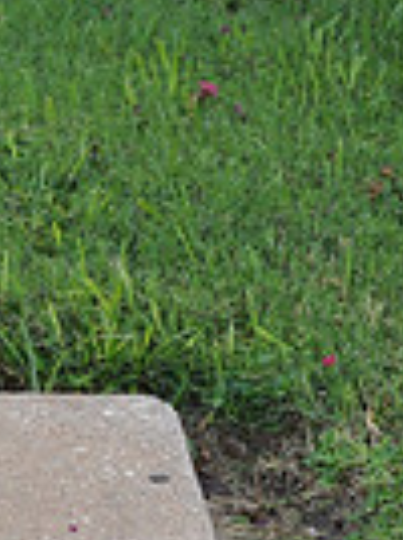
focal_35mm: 200
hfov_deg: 7.1
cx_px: -423
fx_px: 3114
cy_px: 377
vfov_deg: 9.9
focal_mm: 32
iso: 280
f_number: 5.6
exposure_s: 1/125
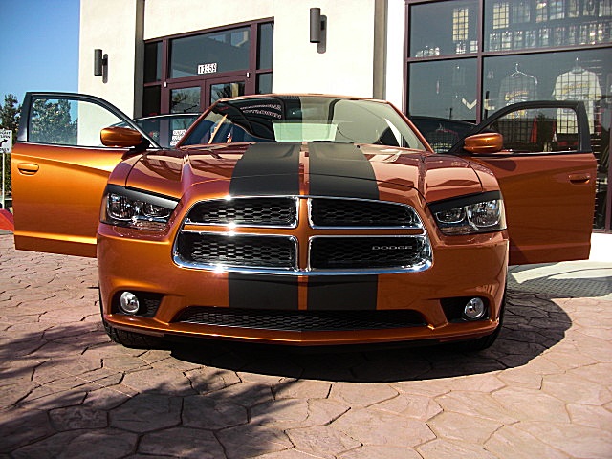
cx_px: 306
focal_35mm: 36
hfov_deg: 51.4
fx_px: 636
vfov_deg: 39.7
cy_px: 230
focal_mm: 6.3
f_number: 2.8
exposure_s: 1/640
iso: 50
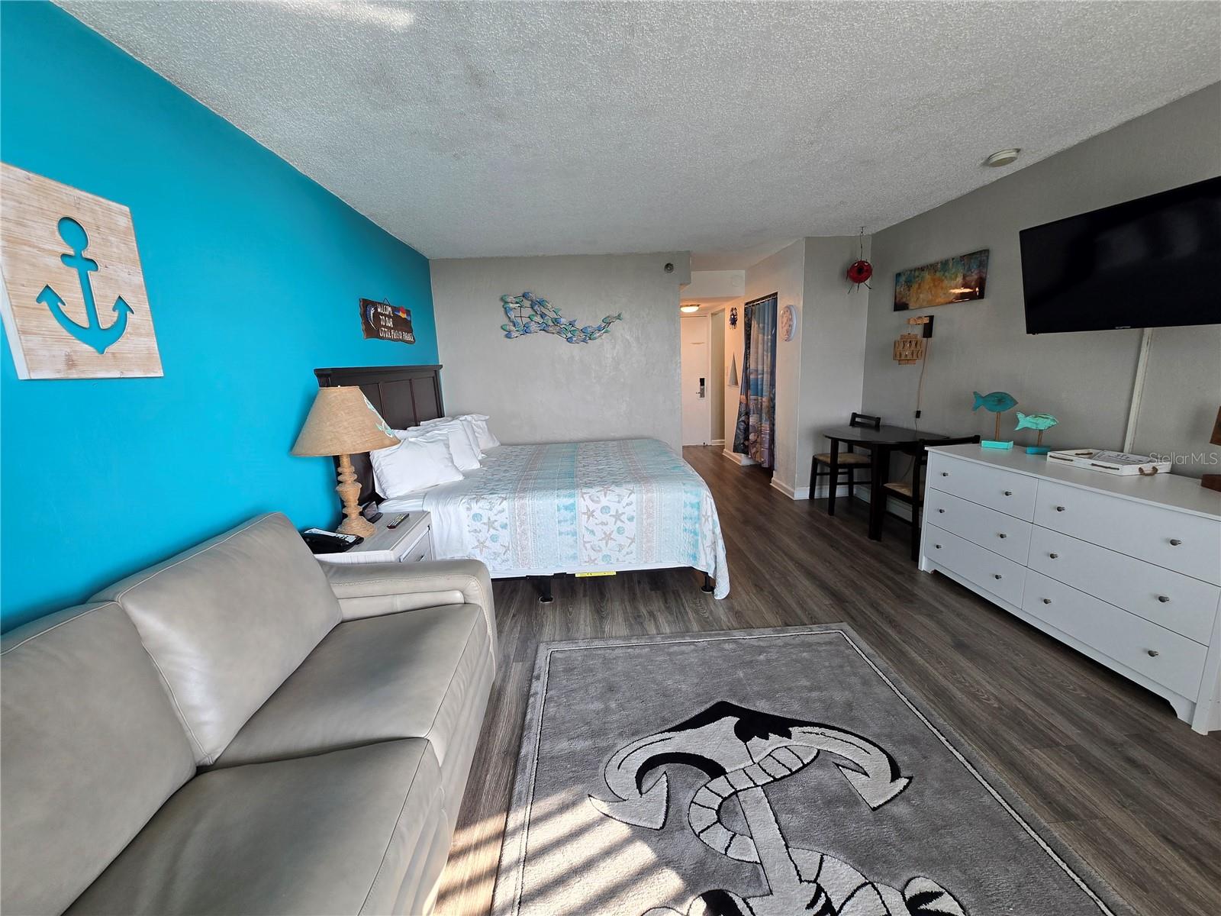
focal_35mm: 13
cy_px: 458
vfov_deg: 89.9
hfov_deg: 106.2
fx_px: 459
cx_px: 610
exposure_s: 1/60
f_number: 2.2
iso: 50
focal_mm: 2.2
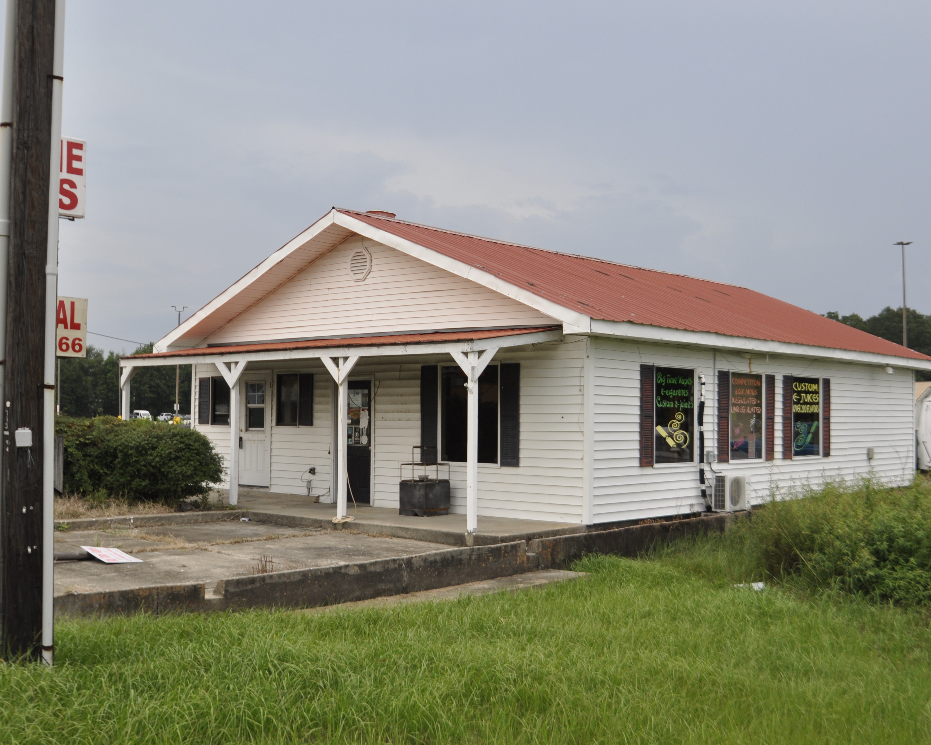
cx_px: 547
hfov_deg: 44.6
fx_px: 1130
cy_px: 372
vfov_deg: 36.5
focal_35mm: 41
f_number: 5.6
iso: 320
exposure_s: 1/125
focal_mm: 24
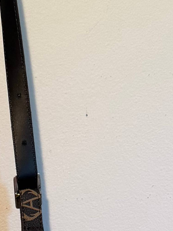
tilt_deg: -8.0
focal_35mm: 122
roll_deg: +1.2
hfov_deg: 12.0
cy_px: 351
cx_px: -3
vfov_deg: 14.9
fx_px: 813
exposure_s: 1/60
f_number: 1.78
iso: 200
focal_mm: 6.76
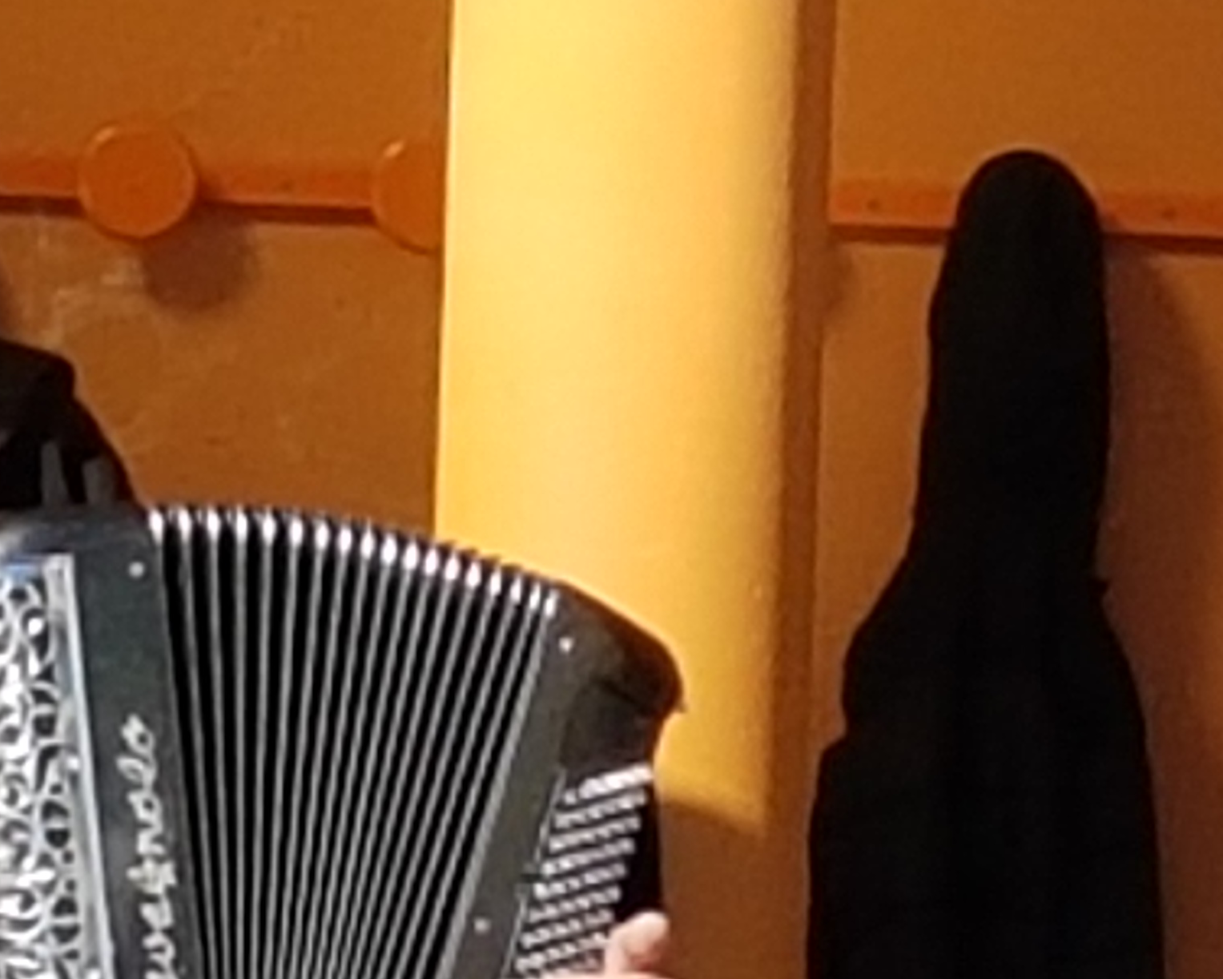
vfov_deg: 22.7
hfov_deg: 27.6
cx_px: 212
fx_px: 2425
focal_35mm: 67
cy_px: 685
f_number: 1.7
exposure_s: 1/1836
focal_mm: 4.2
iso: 40
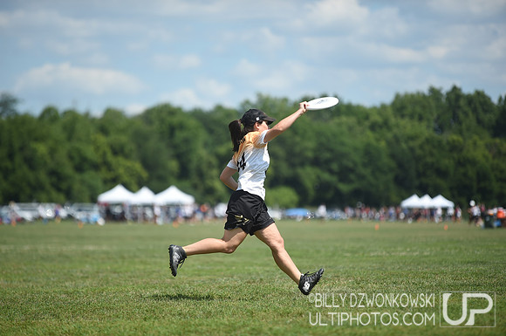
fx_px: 2807
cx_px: 253
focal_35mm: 200
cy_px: 168
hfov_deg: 10.3
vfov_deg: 6.8
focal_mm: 200
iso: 100
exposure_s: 1/1600
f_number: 2.8
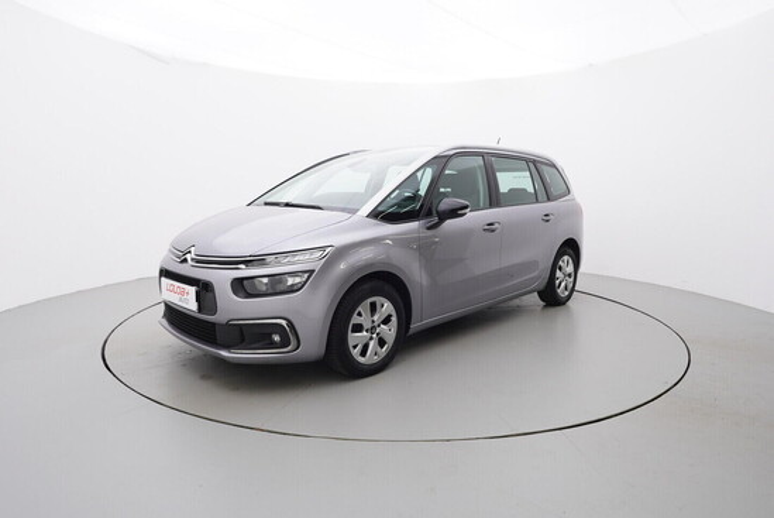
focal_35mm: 22
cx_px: 387
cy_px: 259
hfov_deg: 77.3
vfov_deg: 56.2
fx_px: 484
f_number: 5
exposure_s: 1/80
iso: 200
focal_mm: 15
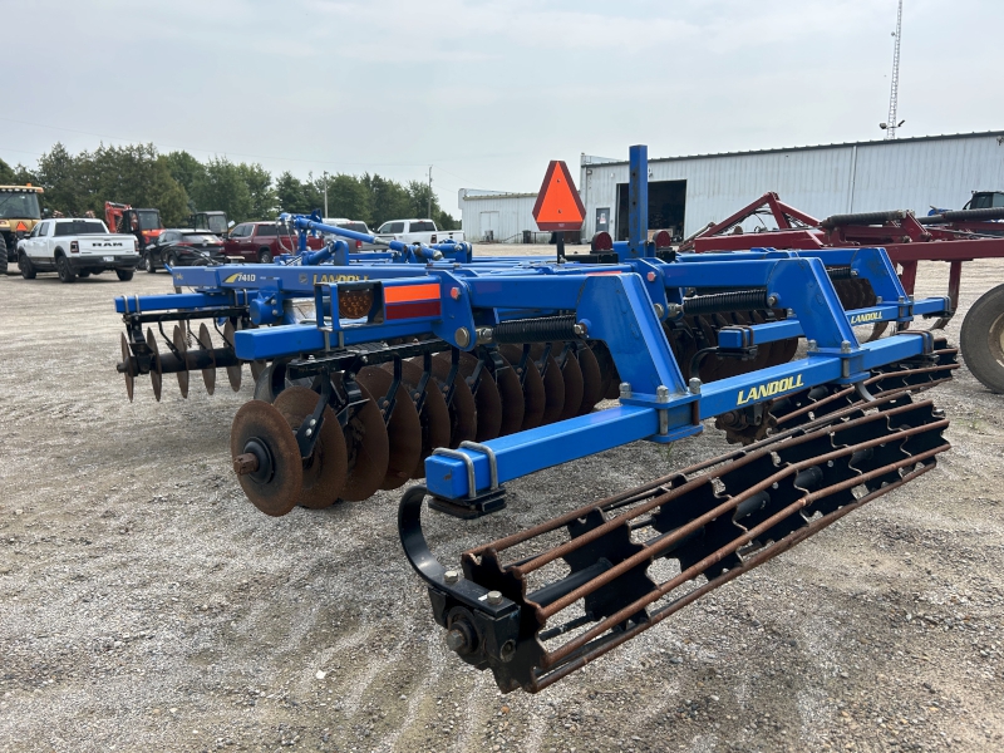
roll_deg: -0.6
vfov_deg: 53.1
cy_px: 376
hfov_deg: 67.3
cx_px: 502
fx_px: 754
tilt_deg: -9.3
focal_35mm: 26
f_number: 1.5
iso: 50
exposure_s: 1/3077
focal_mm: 5.7
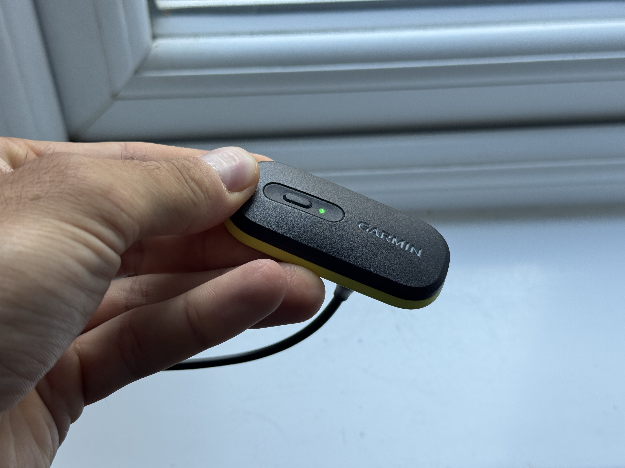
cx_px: 312
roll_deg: +0.7
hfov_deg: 39.7
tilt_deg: -44.6
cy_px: 234
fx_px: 867
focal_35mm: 48
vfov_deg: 30.3
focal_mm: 6.76
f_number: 1.78
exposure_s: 1/121
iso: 100
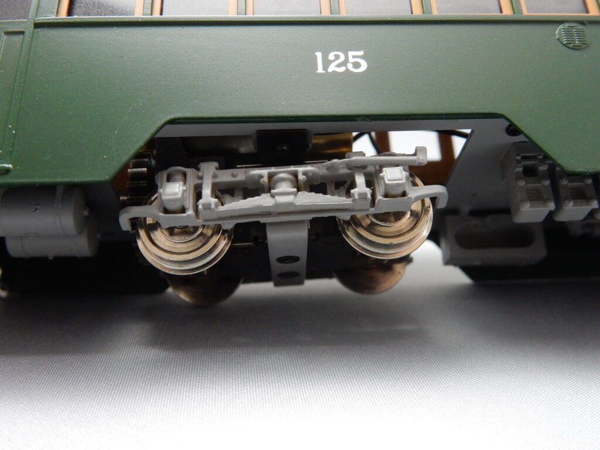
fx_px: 624
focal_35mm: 36
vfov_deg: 39.7
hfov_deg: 51.4
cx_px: 300
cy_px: 225
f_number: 4
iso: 400
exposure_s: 1/30
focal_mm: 6.4
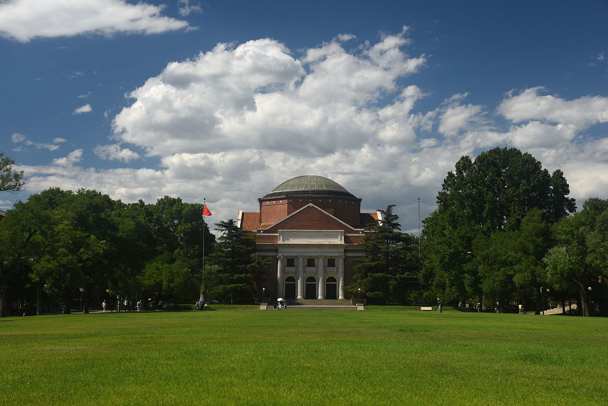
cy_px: 203
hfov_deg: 39.6
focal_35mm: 50
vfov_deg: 27.0
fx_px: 845
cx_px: 304
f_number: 9
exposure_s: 1/80
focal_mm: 50
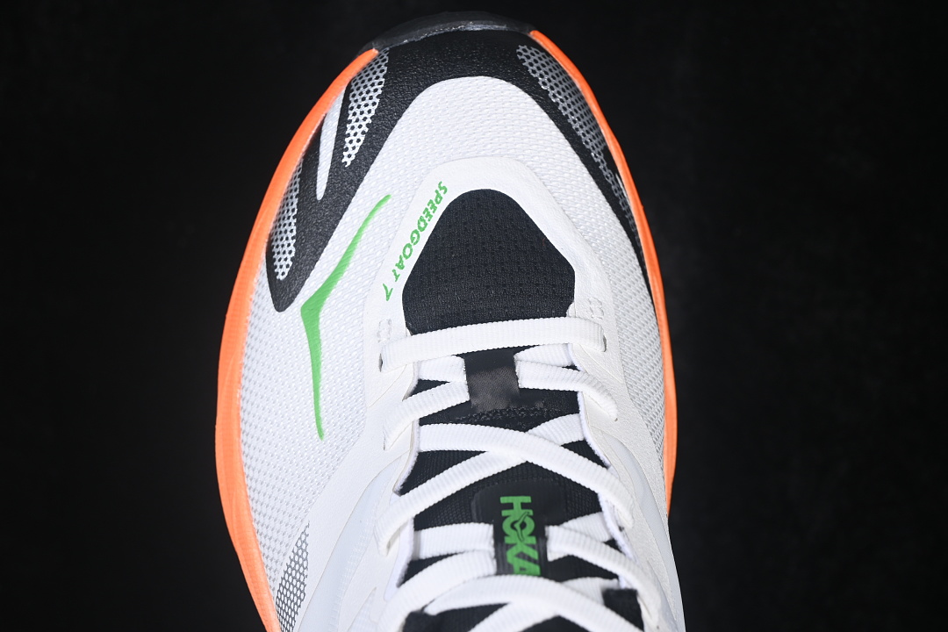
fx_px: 1975
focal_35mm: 75
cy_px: 316
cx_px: 474
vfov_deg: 18.2
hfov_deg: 27.0
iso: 160
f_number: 7.1
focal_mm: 50
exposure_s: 1/80
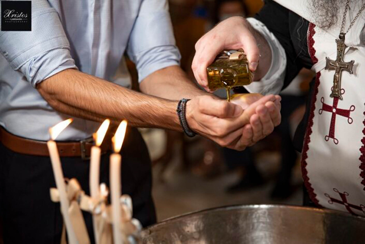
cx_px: 182
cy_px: 122
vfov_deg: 19.5
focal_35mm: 70
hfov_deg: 28.8
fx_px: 710
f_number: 2.8
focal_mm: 70
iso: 1250
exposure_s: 1/320
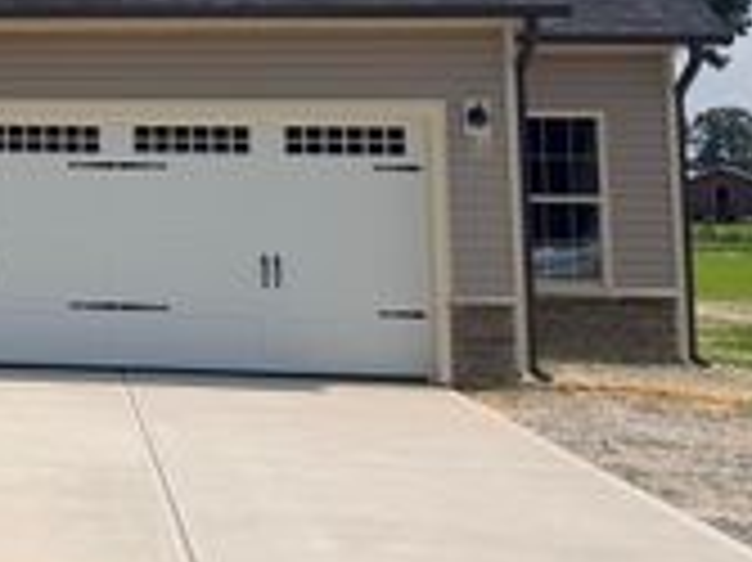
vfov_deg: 19.9
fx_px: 1563
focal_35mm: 72
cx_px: -194
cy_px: 16
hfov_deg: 24.1
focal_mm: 6.76
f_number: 1.78
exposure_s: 1/9091
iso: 80
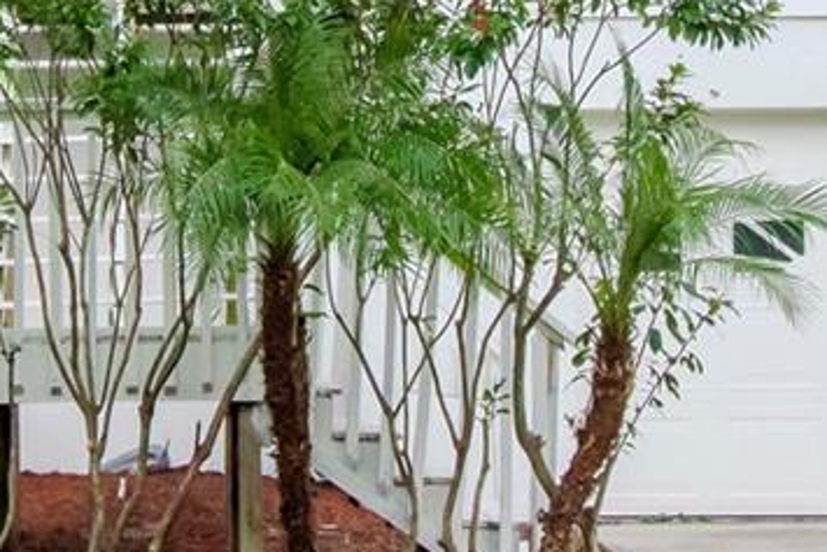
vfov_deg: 9.8
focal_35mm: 135
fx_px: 3102
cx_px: 207
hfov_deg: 15.1
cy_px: -296
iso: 800
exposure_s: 1/1600
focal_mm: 20
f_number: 7.1
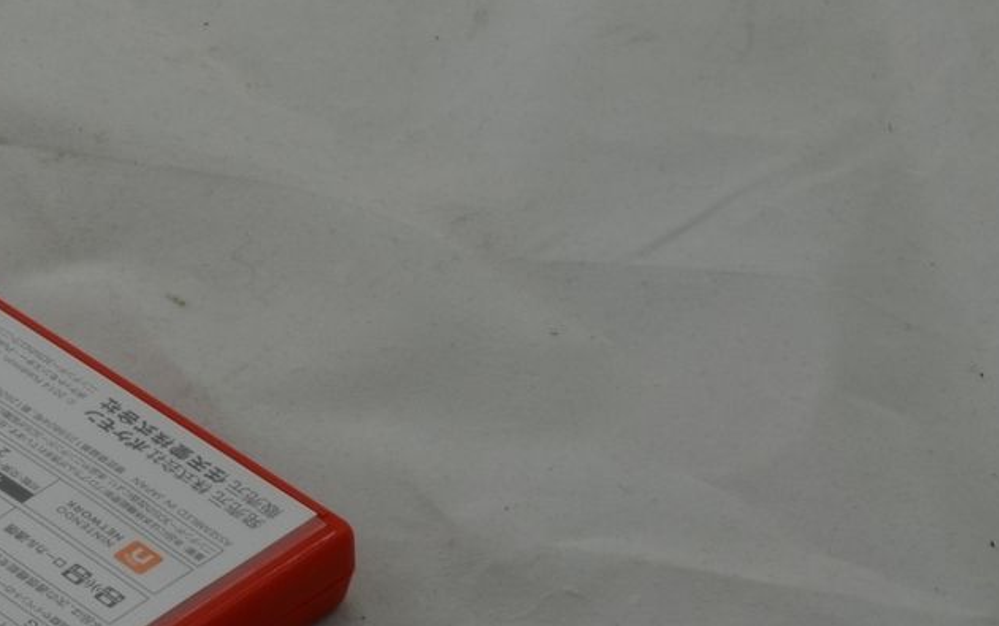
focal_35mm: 174
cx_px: -315
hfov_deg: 11.7
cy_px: 508
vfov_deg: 7.5
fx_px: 4739
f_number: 20
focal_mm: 40
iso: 100
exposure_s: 1/4
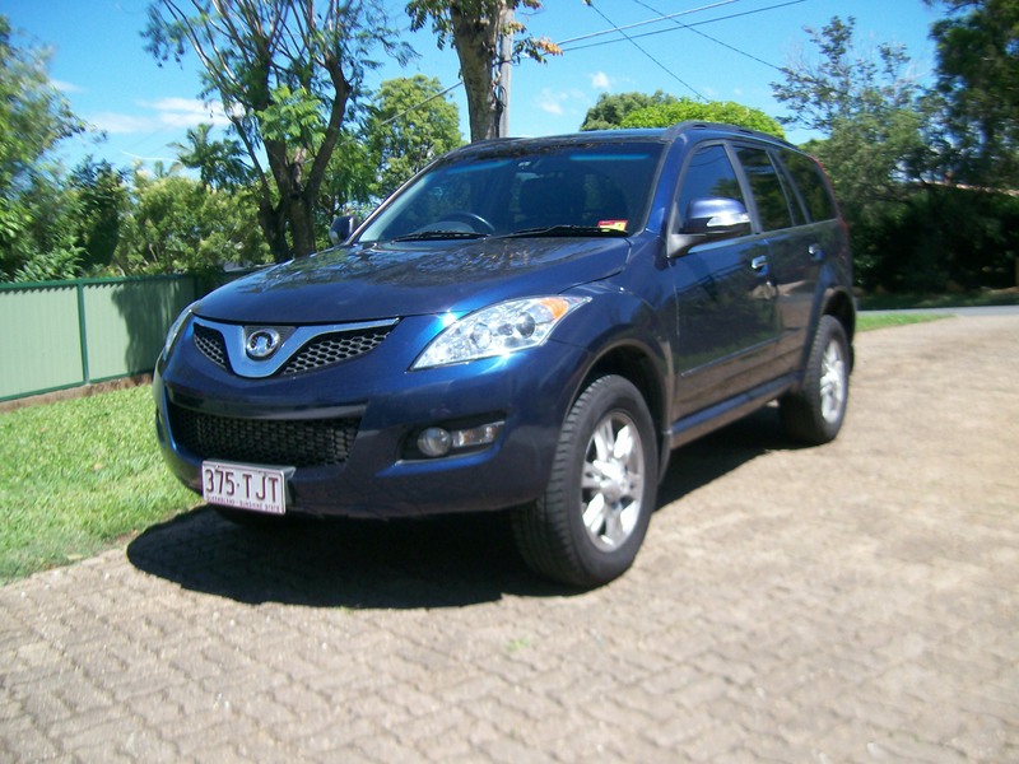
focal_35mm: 35
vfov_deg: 40.7
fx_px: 1030
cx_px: 510
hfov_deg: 52.6
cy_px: 382
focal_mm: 5.8
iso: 80
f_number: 7.2
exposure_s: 1/139
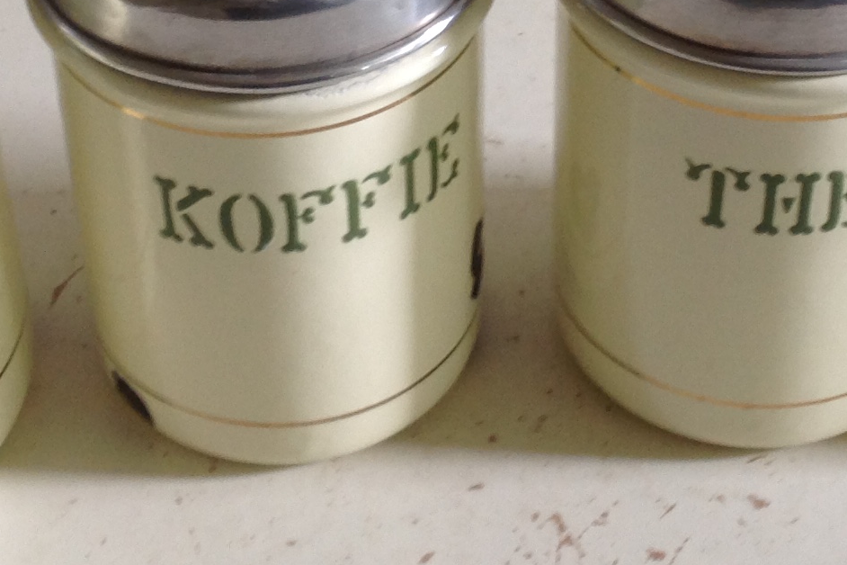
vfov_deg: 13.5
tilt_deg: -37.5
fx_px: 2353
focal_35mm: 100
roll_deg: -0.4
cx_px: 474
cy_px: 12
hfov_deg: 20.4
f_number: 2.4
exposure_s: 1/20
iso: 50
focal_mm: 4.28
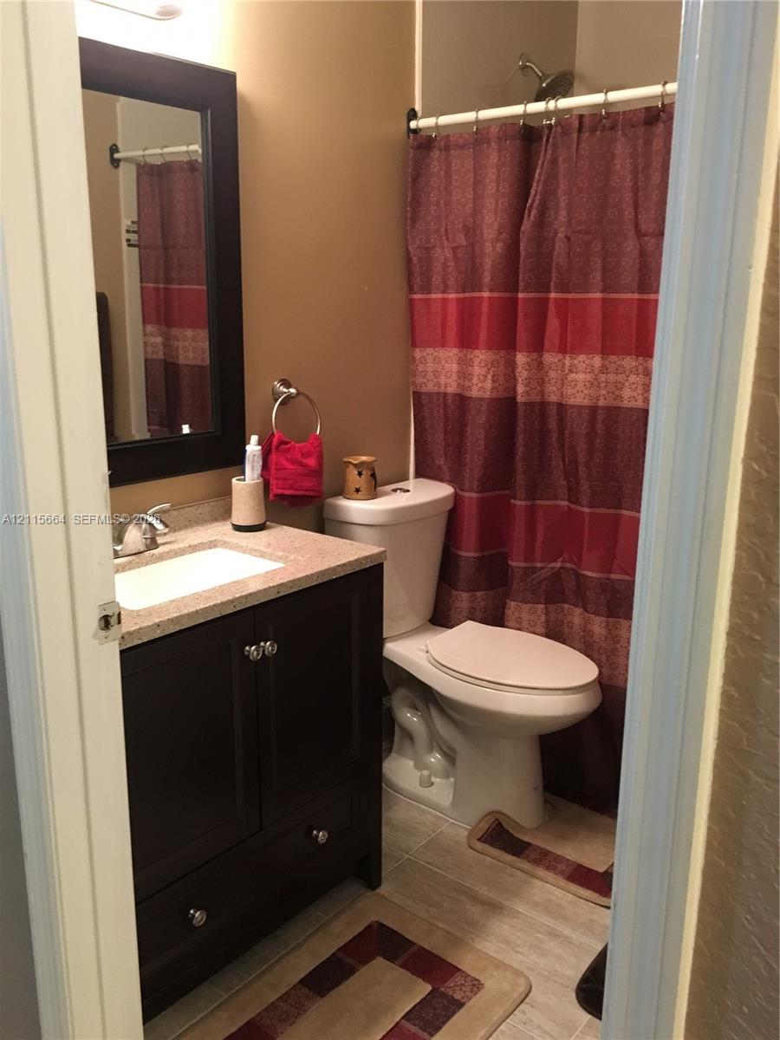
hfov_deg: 48.2
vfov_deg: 61.7
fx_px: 871
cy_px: 520
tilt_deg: -12.2
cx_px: 390
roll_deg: -0.2
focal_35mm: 29
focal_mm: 4.15
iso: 200
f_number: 2.2
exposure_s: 1/30
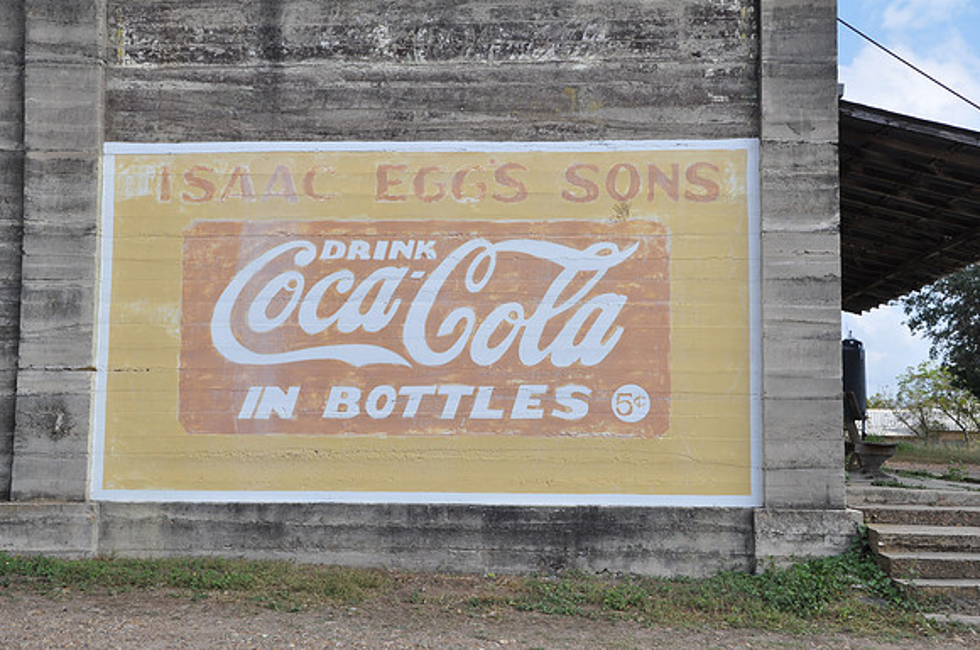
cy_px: 325
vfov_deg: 29.8
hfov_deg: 43.7
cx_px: 490
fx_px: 1223
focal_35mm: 45
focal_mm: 30
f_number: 10
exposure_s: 1/100
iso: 200
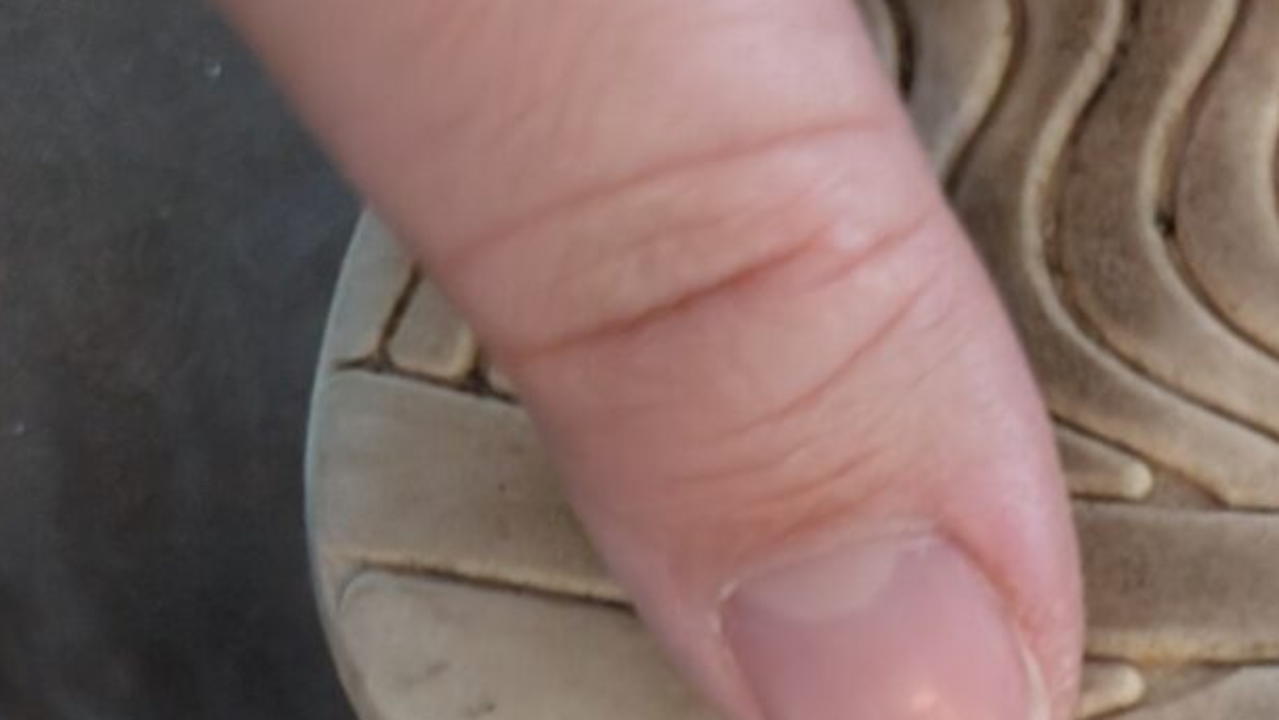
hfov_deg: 21.1
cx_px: 1825
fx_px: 2985
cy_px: 1478
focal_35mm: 88
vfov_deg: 12.1
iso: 976
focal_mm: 6.9
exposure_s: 1/60
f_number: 1.68
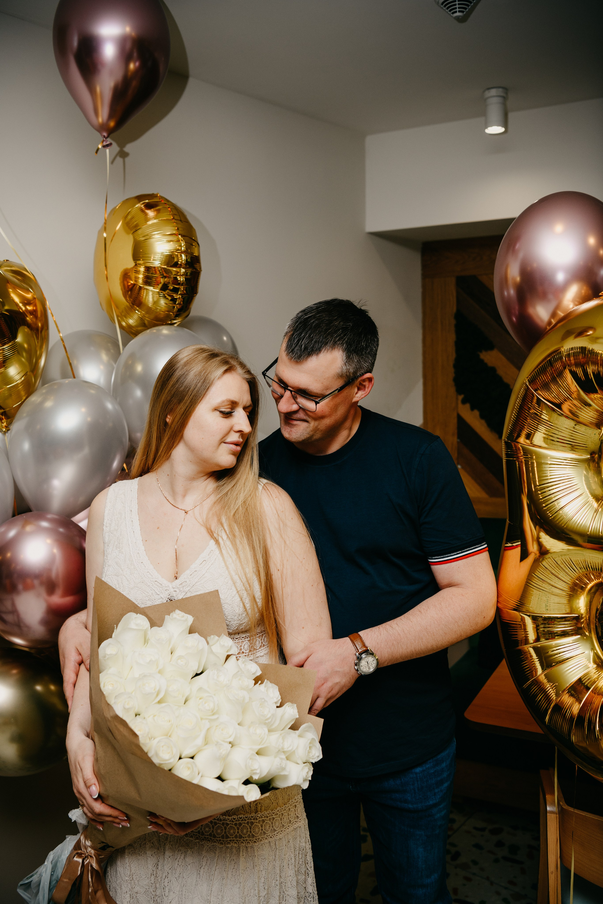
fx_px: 854
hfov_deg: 38.9
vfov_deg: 55.8
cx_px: 302
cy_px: 452
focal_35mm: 34
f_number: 3.5
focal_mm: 34
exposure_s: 1/160
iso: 200
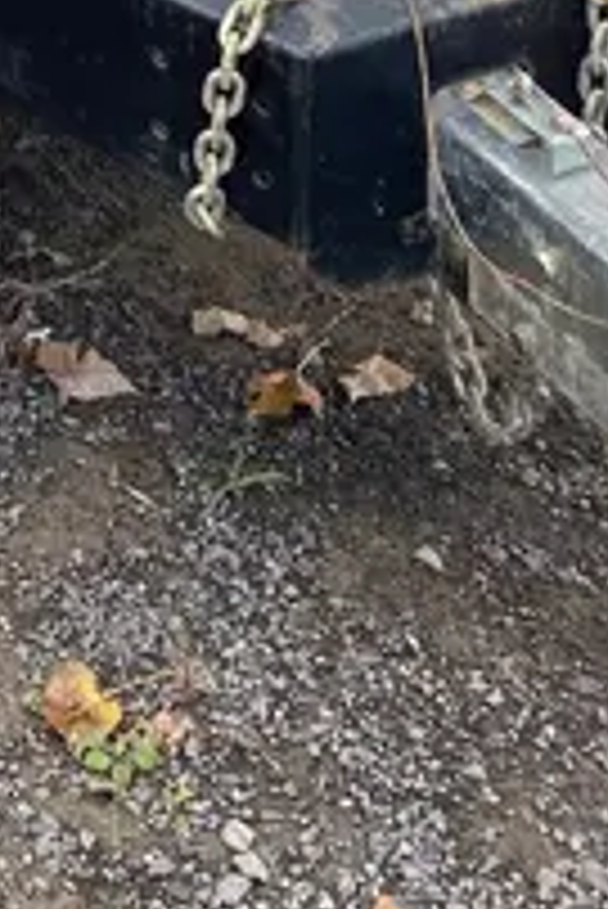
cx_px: -207
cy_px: -466
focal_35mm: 98
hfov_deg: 13.4
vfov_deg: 18.4
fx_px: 2478
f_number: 1.8
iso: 32
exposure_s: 1/711
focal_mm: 4.25
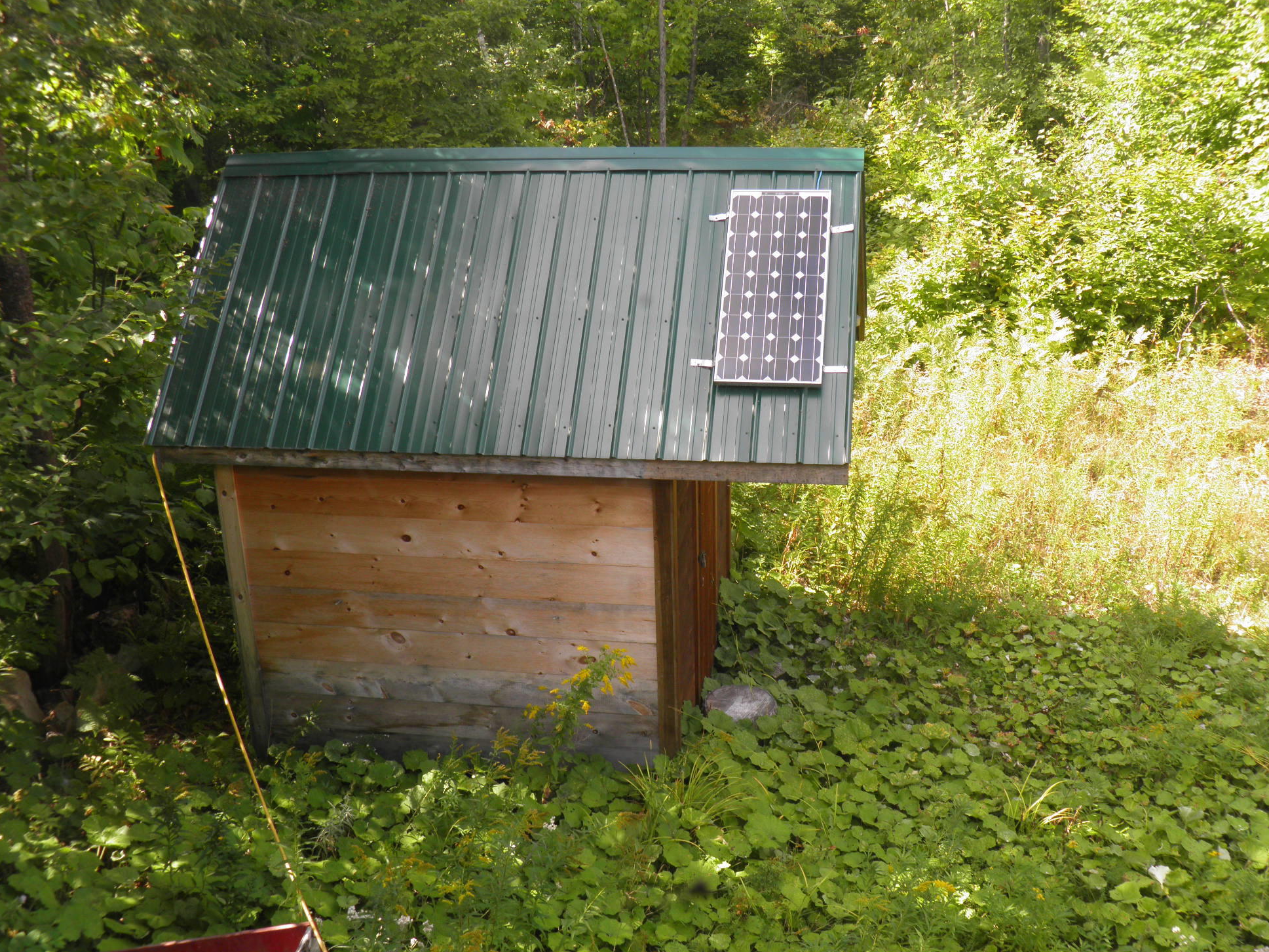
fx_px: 1356
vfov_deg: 38.7
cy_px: 463
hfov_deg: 50.1
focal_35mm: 37
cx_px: 647
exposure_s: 1/60
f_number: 3.9
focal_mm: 6.3
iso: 50
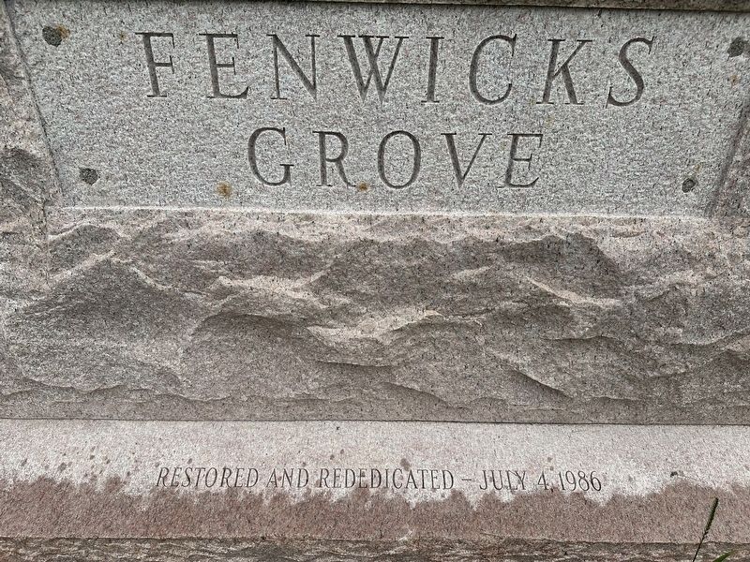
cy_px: 281
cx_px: 375
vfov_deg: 56.8
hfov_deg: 71.6
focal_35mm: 24
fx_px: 520
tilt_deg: -31.6
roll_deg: -2.0
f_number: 1.78
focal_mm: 6.86
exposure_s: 1/1779
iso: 80
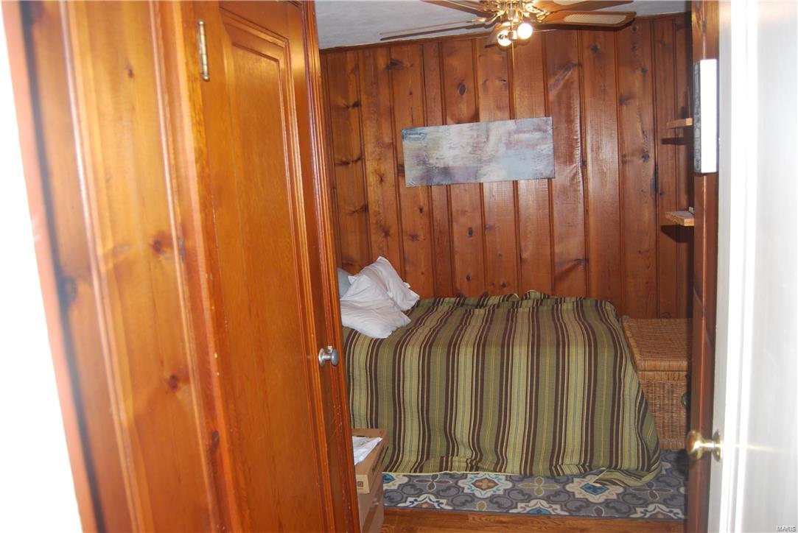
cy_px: 266
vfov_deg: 48.0
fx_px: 599
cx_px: 399
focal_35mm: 27
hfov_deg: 67.3
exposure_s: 1/60
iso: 200
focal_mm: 18
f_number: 3.5
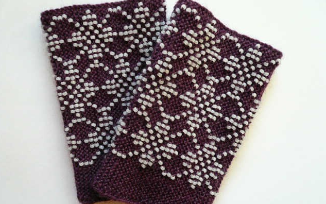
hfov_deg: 62.9
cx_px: 163
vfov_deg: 41.8
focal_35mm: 30
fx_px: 267
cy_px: 110
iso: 200
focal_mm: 4.6
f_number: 2.8
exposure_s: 1/13
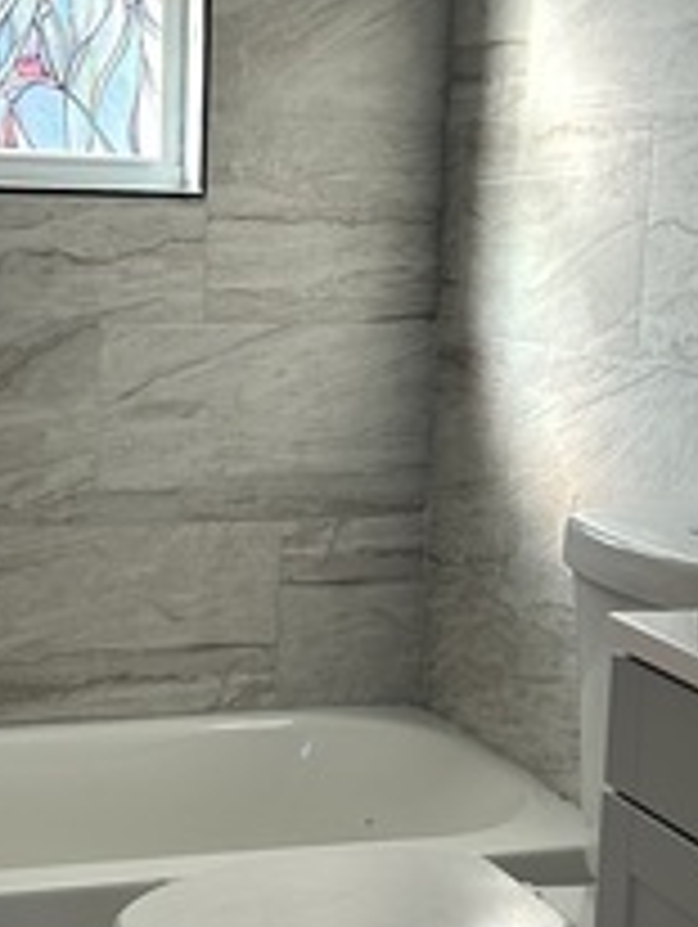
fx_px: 2254
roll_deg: -2.4
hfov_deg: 17.6
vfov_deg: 23.2
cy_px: 623
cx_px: 266
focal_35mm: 84
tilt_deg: -11.6
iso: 80
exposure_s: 1/60
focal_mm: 5.7
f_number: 1.5
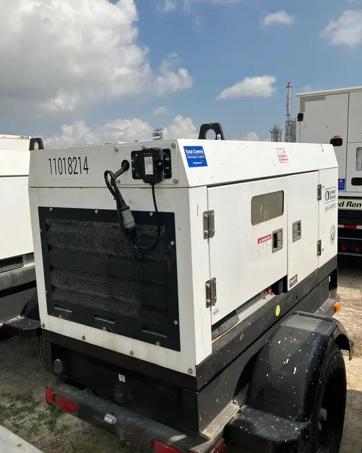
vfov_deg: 58.8
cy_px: 217
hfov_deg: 48.5
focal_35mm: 30
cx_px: 180
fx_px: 402
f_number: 1.8
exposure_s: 1/4808
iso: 32
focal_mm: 3.99
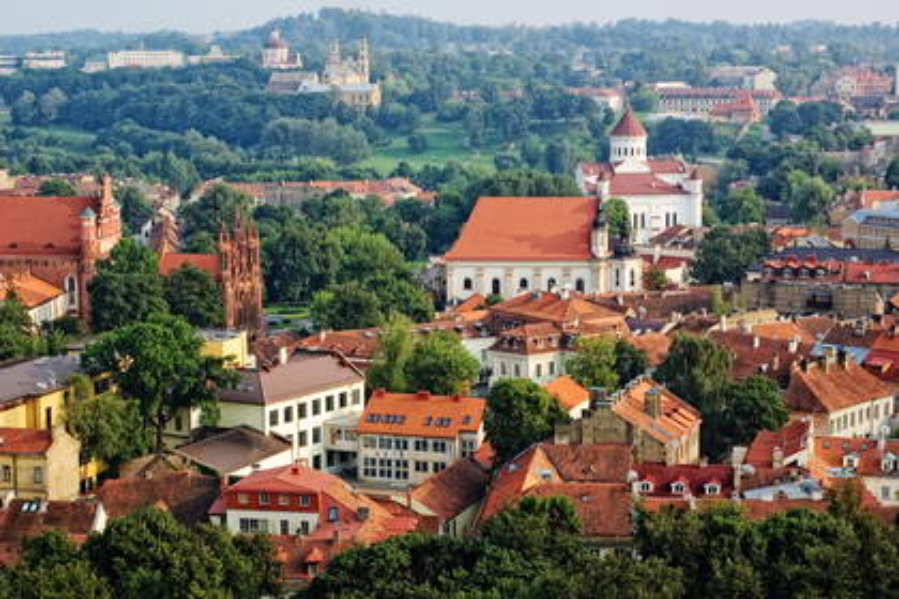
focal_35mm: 75
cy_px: 300
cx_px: 450
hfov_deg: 27.0
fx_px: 1873
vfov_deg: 18.2
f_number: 6.3
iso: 200
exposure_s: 1/320
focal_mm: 50
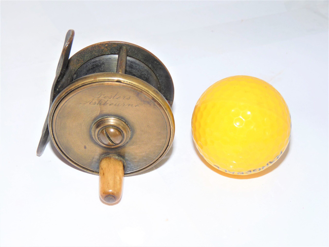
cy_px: 124
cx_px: 164
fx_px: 770
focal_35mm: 81
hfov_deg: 24.1
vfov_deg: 18.2
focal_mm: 14.4
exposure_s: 1/40
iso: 100
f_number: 3.4
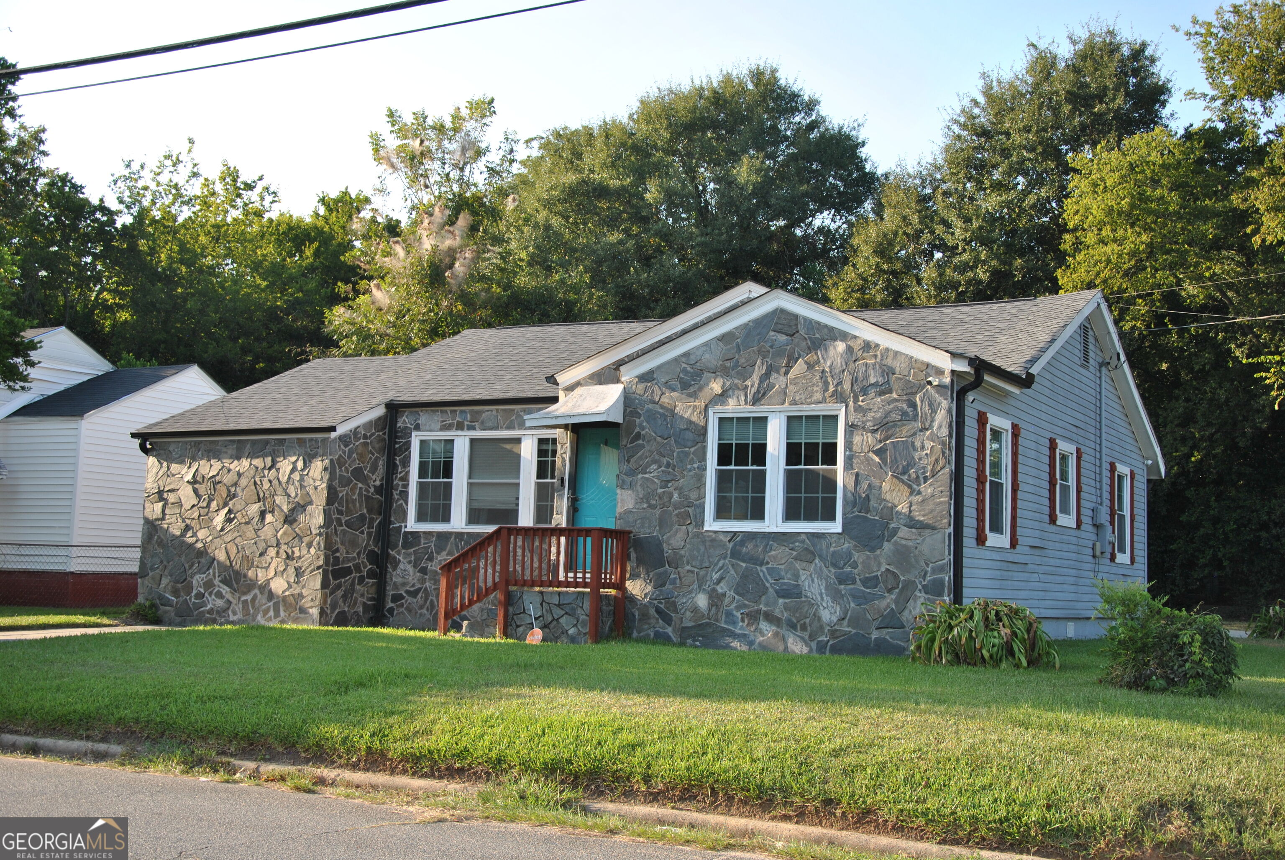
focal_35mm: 42
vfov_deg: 32.0
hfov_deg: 46.4
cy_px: 430
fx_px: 1501
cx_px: 642
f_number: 5.6
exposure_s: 1/200
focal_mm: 28
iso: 100
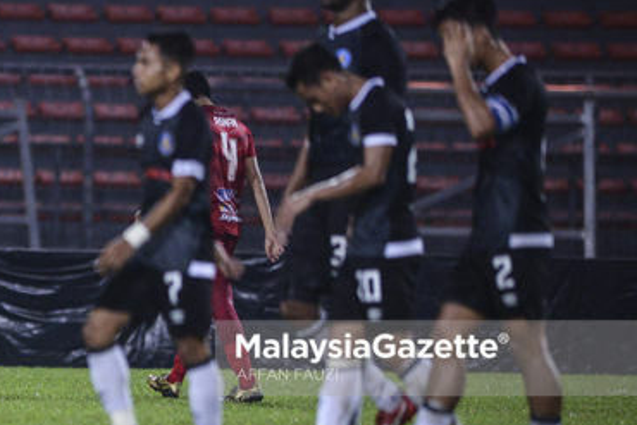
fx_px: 9771
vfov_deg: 2.5
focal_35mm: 552
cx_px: 53
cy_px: 167
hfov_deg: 3.7
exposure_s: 1/1000
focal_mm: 300
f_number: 2.8
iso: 1600
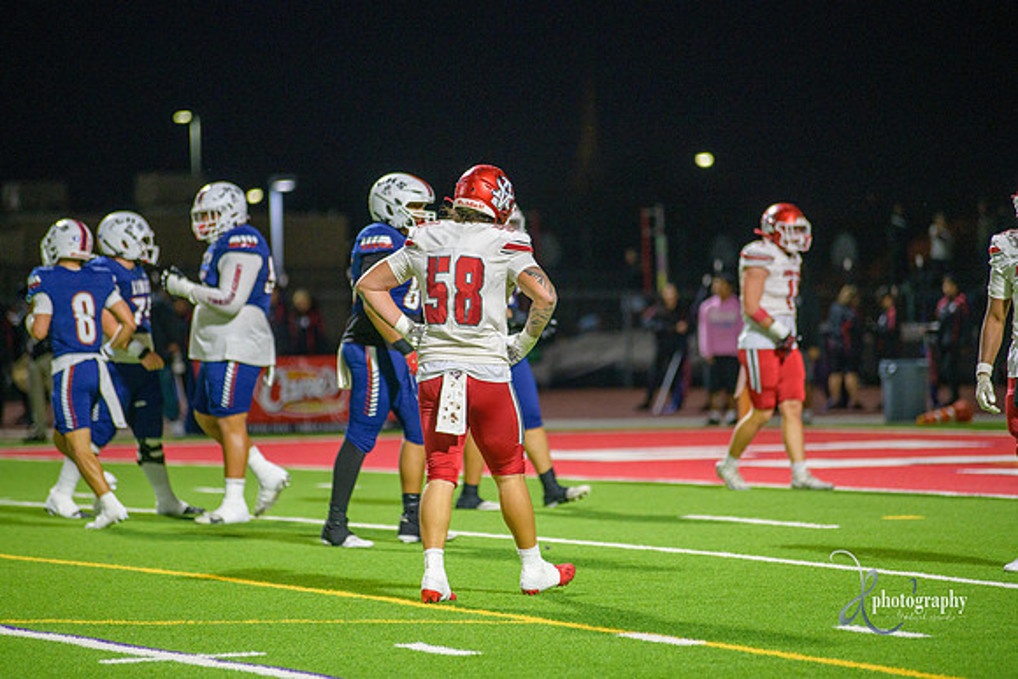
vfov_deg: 6.9
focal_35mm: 200
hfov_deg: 10.3
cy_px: 340
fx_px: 5657
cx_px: 509
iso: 1250
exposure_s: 1/320
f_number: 2.8
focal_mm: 200
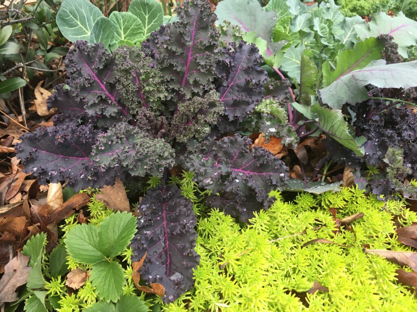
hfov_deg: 61.7
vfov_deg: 48.2
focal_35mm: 29
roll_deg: -0.4
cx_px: 208
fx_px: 349
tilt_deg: -33.8
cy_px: 156
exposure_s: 1/40
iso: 25
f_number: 2.2
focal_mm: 4.15
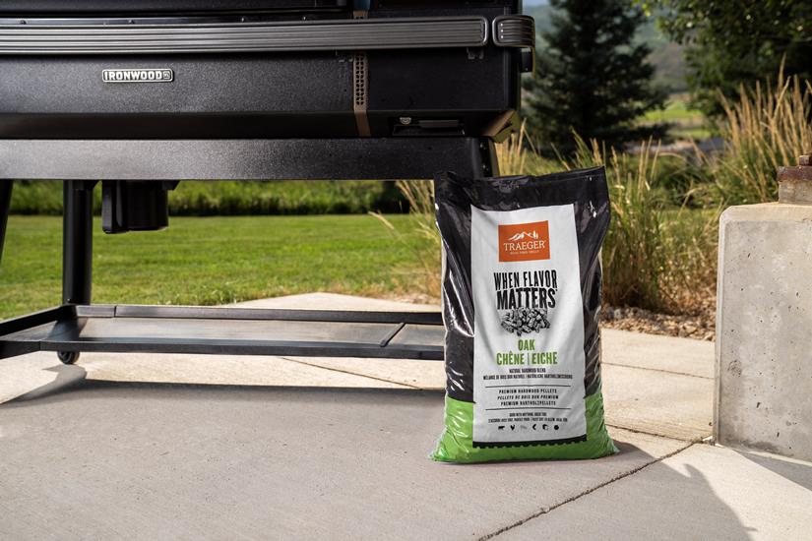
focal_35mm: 39
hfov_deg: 49.6
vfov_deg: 34.2
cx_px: 406
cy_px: 270
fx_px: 880
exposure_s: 1/160
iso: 64
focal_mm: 39
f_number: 4.5
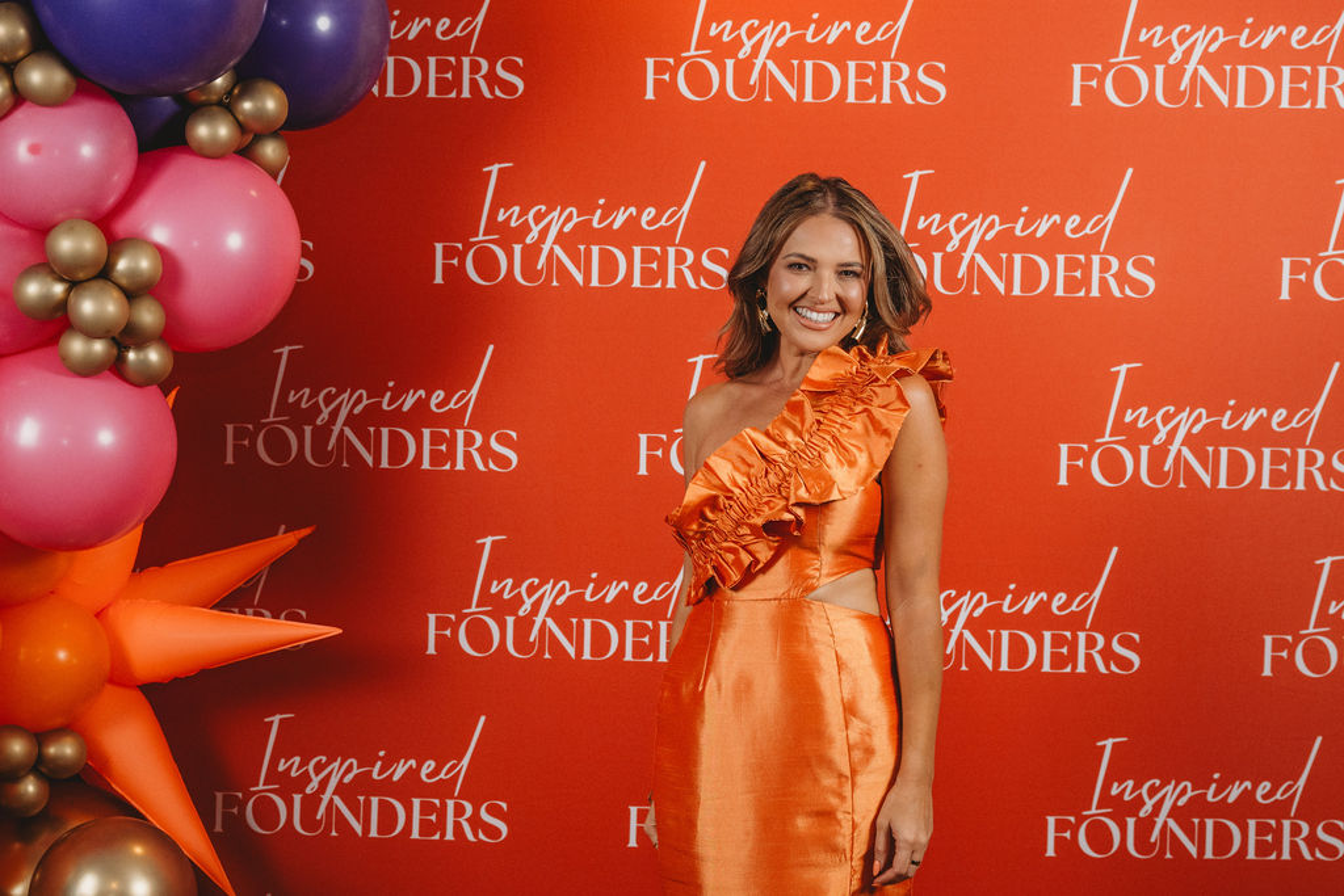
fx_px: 2139
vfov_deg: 23.7
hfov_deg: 34.8
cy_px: 411
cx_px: 770
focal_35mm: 57
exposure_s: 1/200
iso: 1600
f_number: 4.5
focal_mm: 50
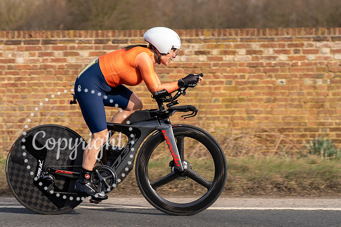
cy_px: 82
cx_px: 112
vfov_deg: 12.1
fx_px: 1070
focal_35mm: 113
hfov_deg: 18.1
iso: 100
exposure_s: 1/800
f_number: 3.5
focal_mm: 84
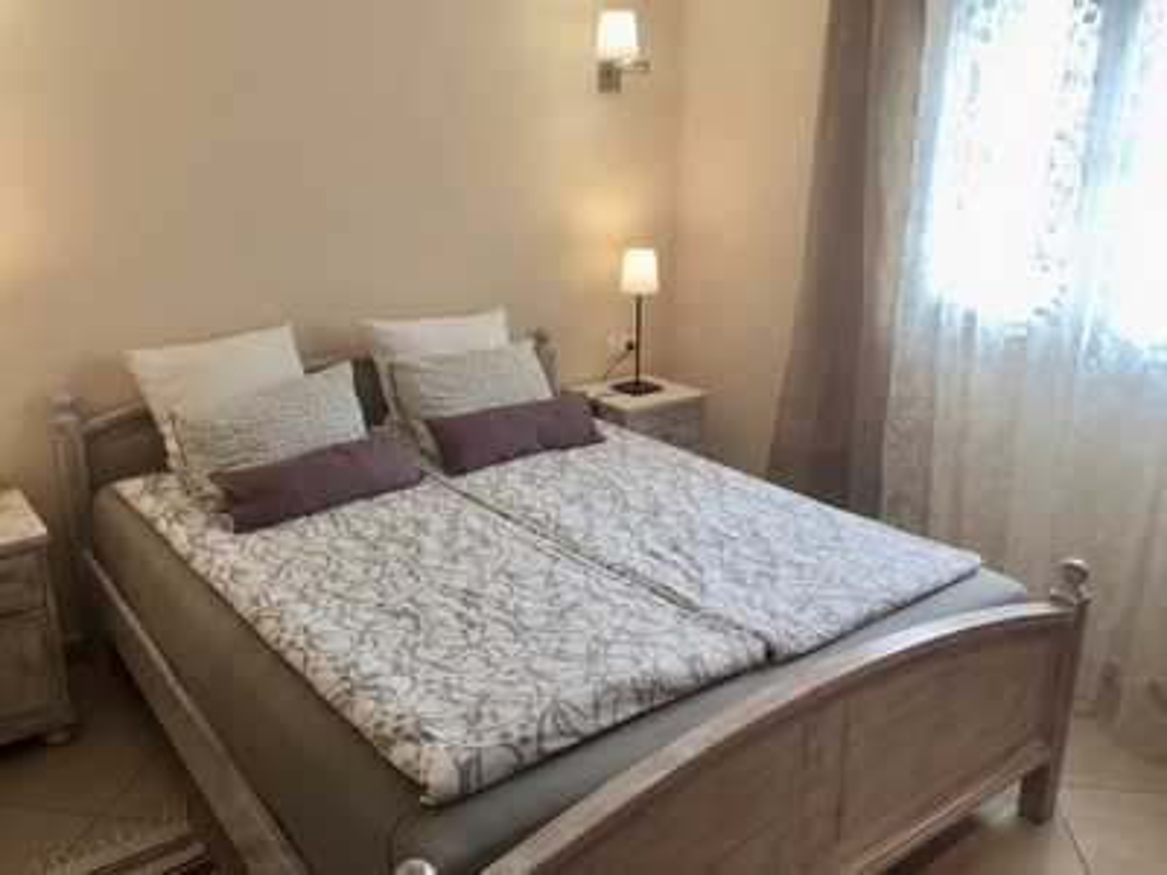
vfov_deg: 48.2
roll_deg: -0.8
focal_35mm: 29
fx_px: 978
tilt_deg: -15.1
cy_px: 438
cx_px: 584
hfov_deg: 61.7
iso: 32
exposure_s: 1/50
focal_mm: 4.15
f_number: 2.2
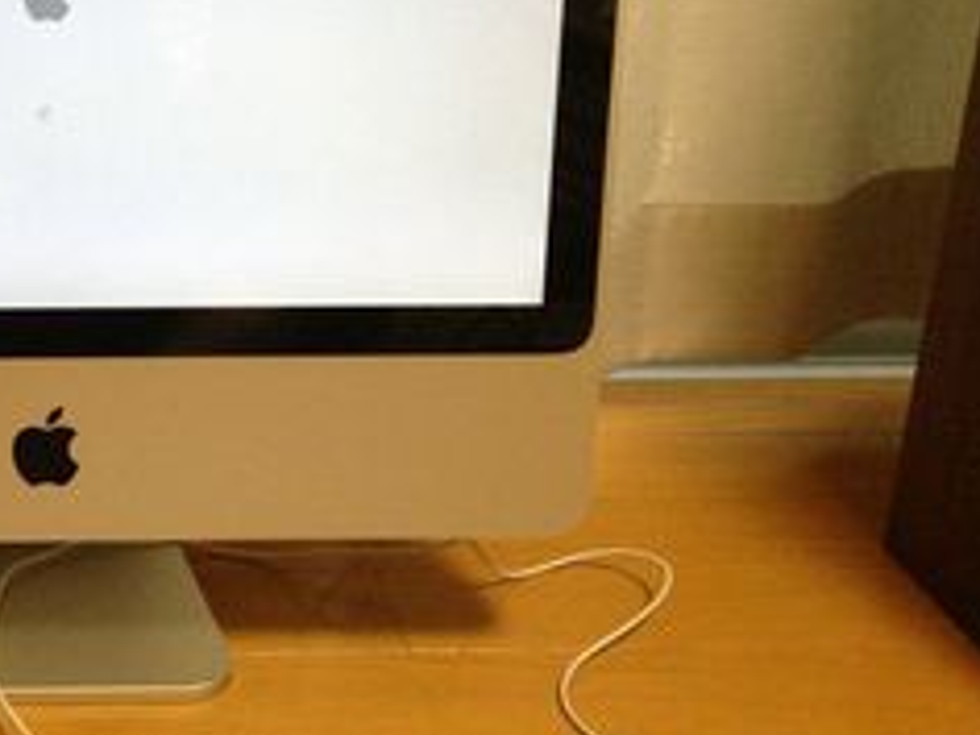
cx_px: -12
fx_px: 1982
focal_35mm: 70
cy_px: 284
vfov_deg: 21.0
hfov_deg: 26.2
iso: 320
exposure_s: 1/20
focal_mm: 4.13
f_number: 2.4
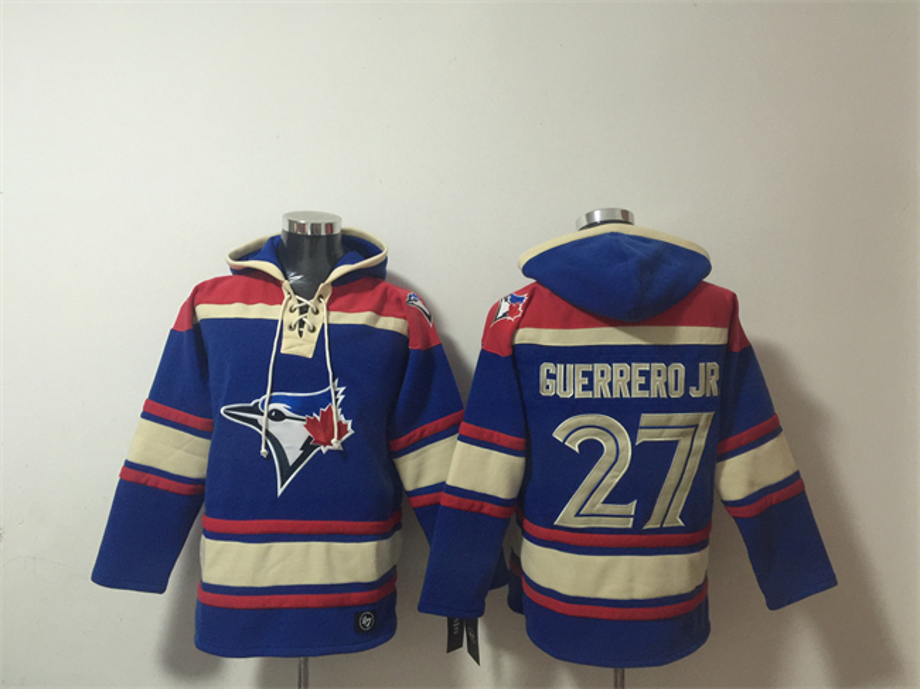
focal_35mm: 29
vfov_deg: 48.2
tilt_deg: +0.0
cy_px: 344
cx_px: 460
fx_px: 770
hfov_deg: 61.7
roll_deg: -2.4
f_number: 2.2
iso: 125
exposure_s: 1/10
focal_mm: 4.15
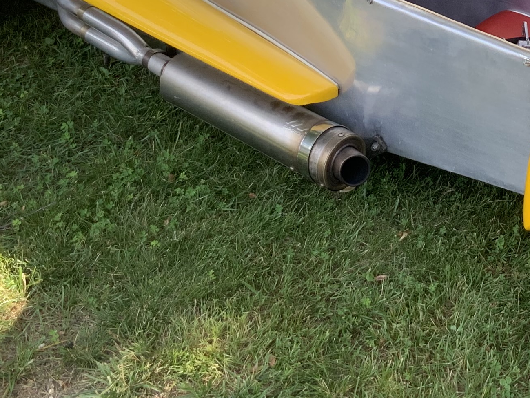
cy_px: -86
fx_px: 1378
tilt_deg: -21.2
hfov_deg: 21.2
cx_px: 494
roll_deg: +1.1
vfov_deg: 15.8
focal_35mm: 90
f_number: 1.8
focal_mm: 3
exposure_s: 1/120
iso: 20
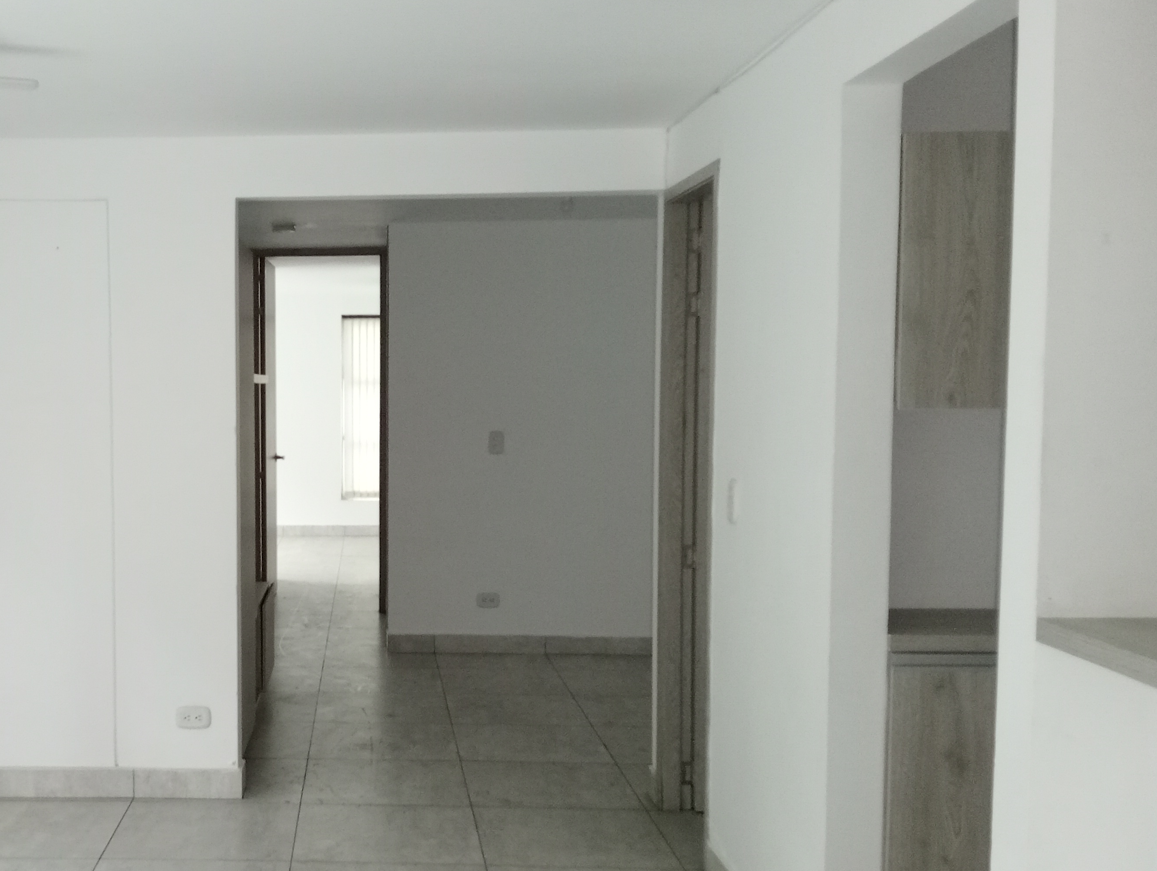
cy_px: 491
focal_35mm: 43
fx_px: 1439
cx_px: 280
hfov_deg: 42.4
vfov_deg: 33.6
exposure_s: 1/25
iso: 1209
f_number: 1.8
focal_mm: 3.98
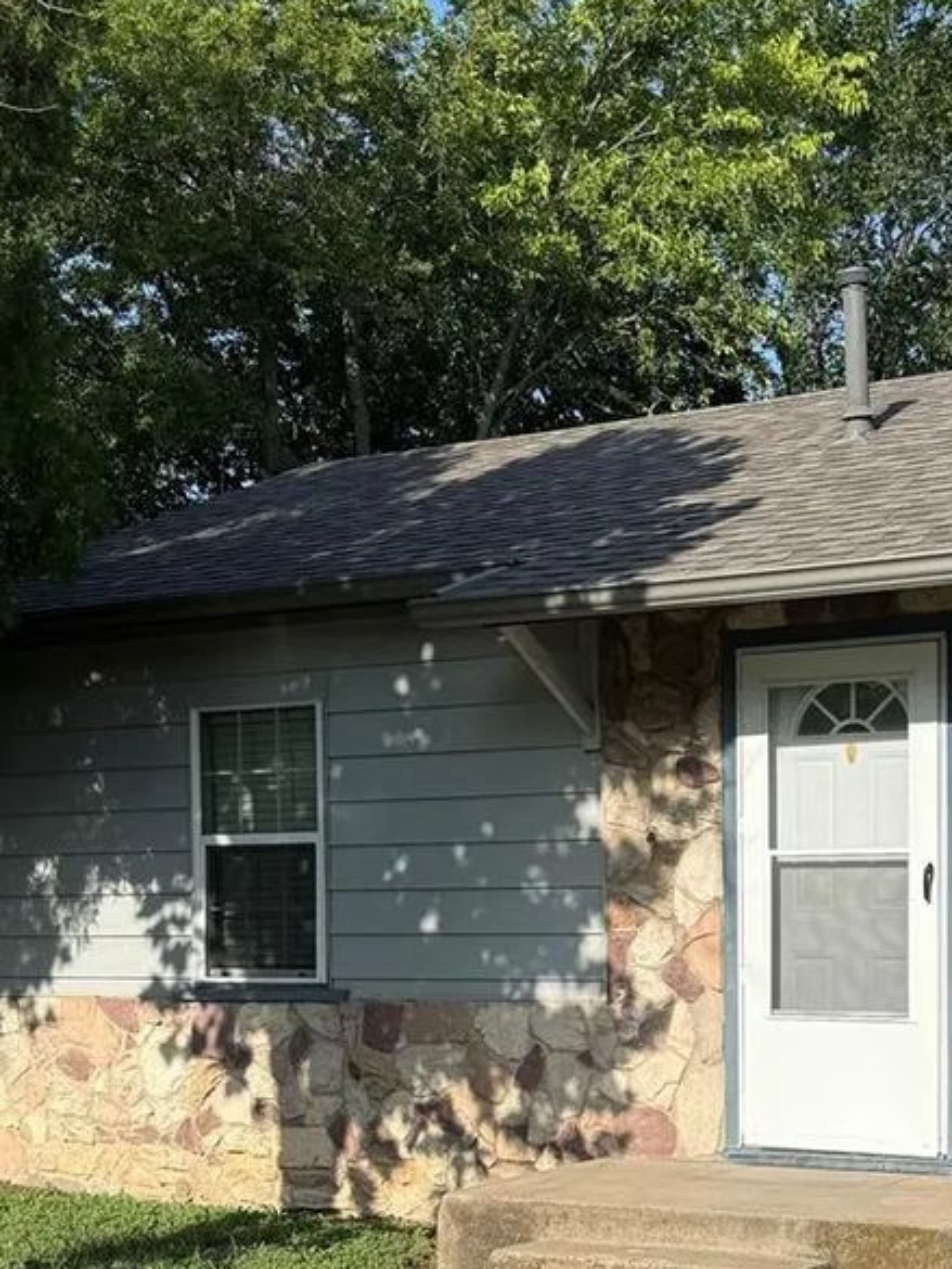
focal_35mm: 56
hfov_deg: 25.5
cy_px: 984
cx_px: 798
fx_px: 2053
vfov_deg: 33.5
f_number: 1.78
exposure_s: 1/3953
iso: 80
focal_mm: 6.76
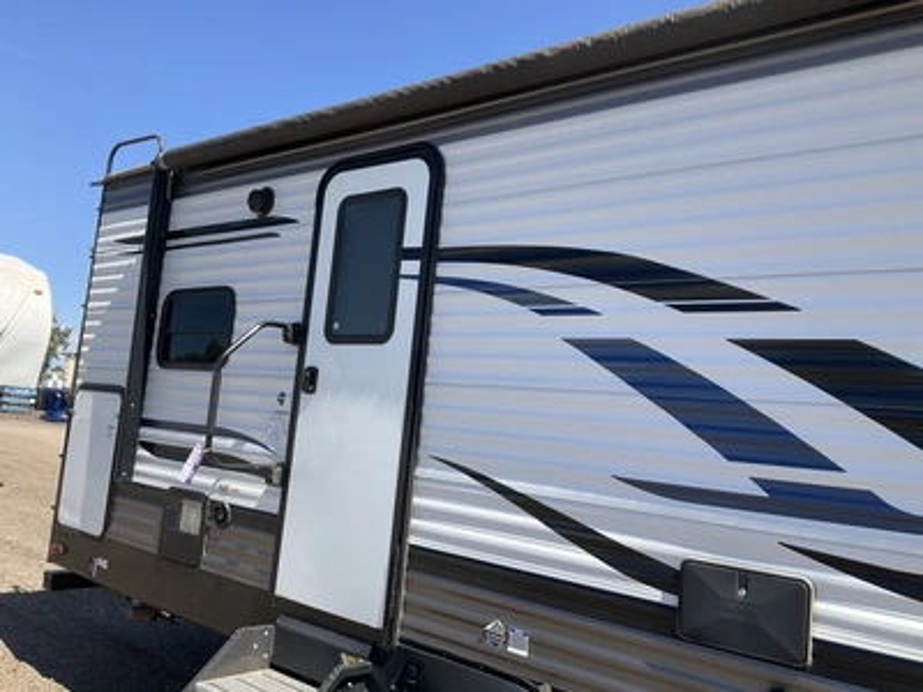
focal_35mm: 29
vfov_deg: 48.2
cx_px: 462
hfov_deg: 61.7
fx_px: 773
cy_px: 346
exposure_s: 1/1195
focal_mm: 3
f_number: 1.8
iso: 25
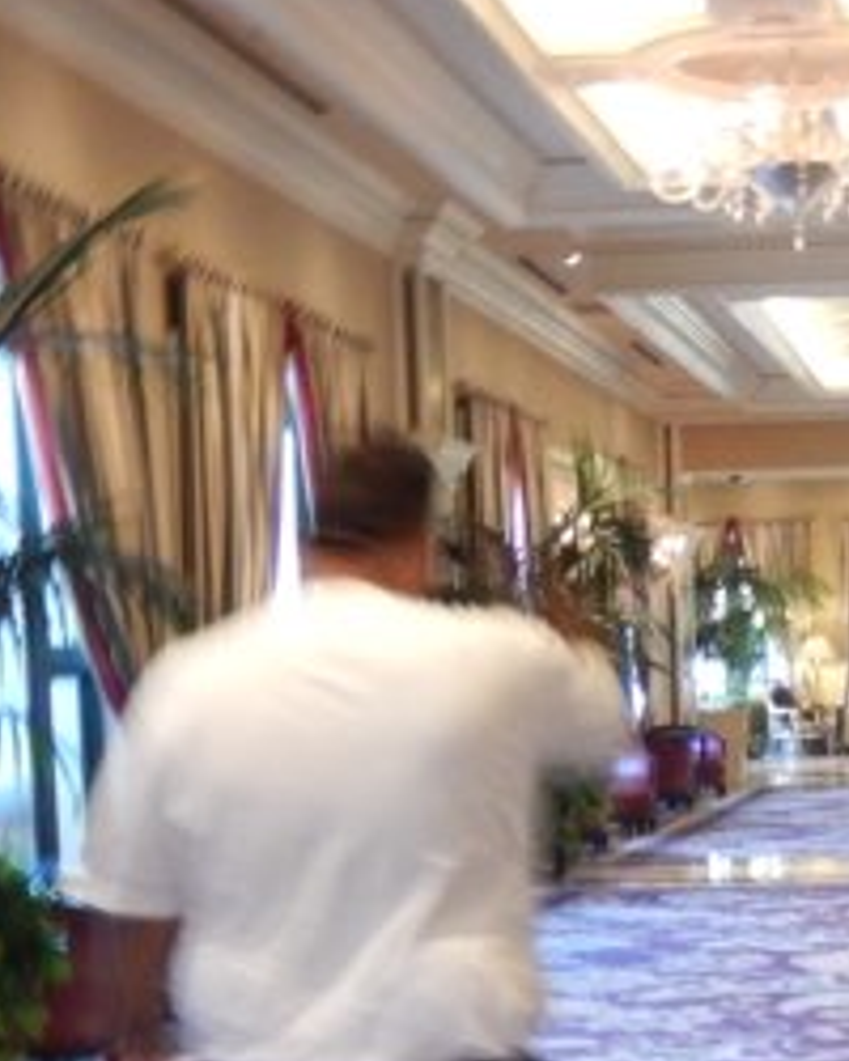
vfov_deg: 24.0
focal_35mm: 78
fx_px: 2450
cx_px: 824
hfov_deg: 19.2
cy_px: 879
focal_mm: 4.5
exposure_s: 1/8
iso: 450
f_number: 3.4
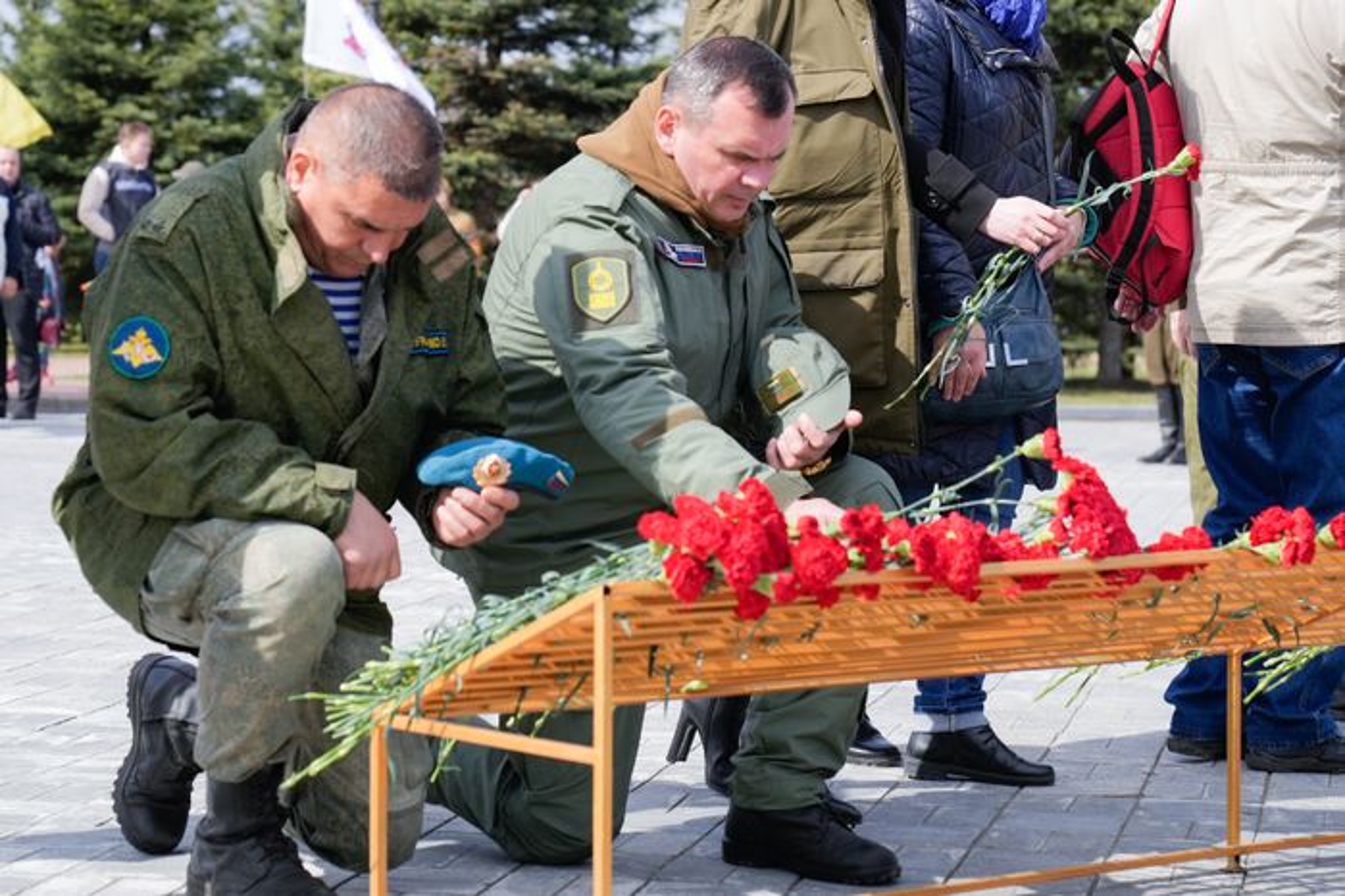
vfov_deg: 19.5
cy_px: 448
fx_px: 2615
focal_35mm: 70
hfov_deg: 28.8
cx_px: 672
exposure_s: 1/1600
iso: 320
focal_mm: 70
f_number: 4.5
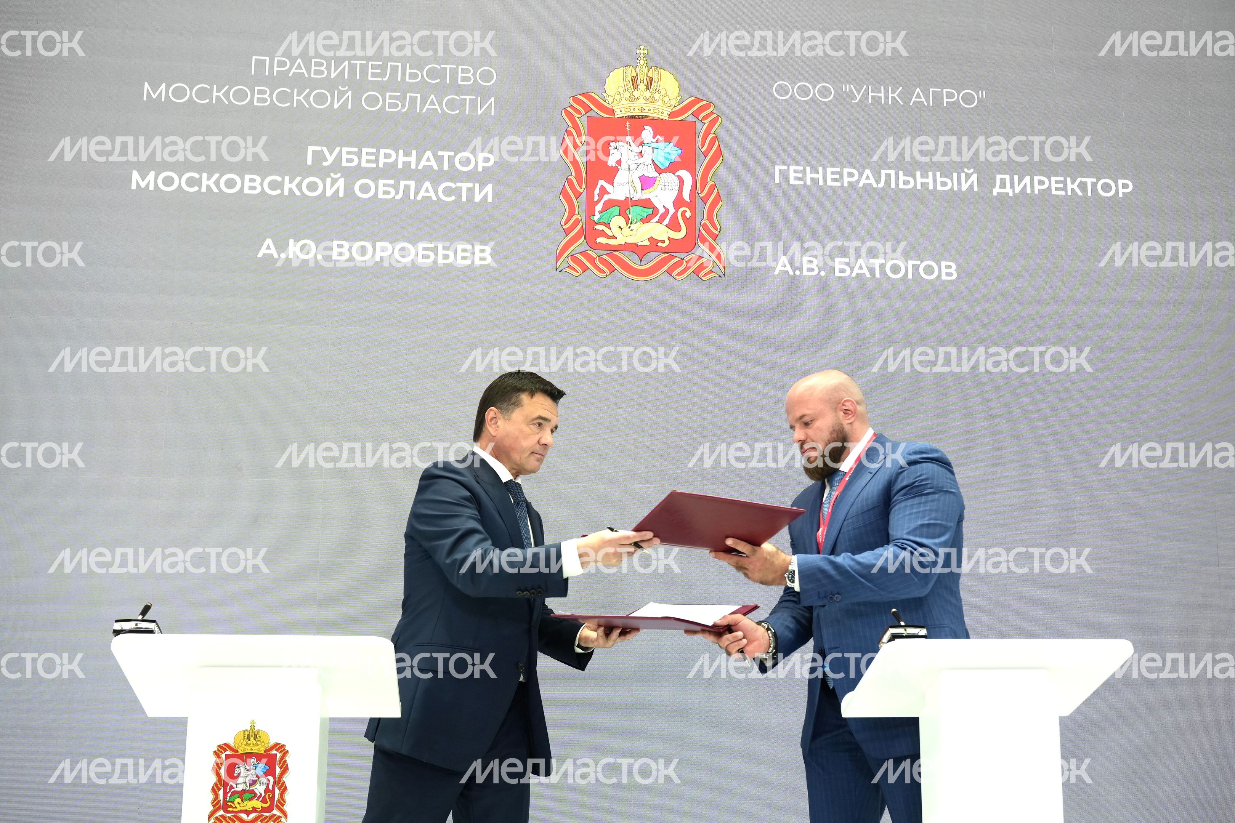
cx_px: 618
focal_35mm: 32
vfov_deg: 41.1
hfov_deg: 58.7
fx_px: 1098
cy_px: 412
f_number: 4.5
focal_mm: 32
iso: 1000
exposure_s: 1/125
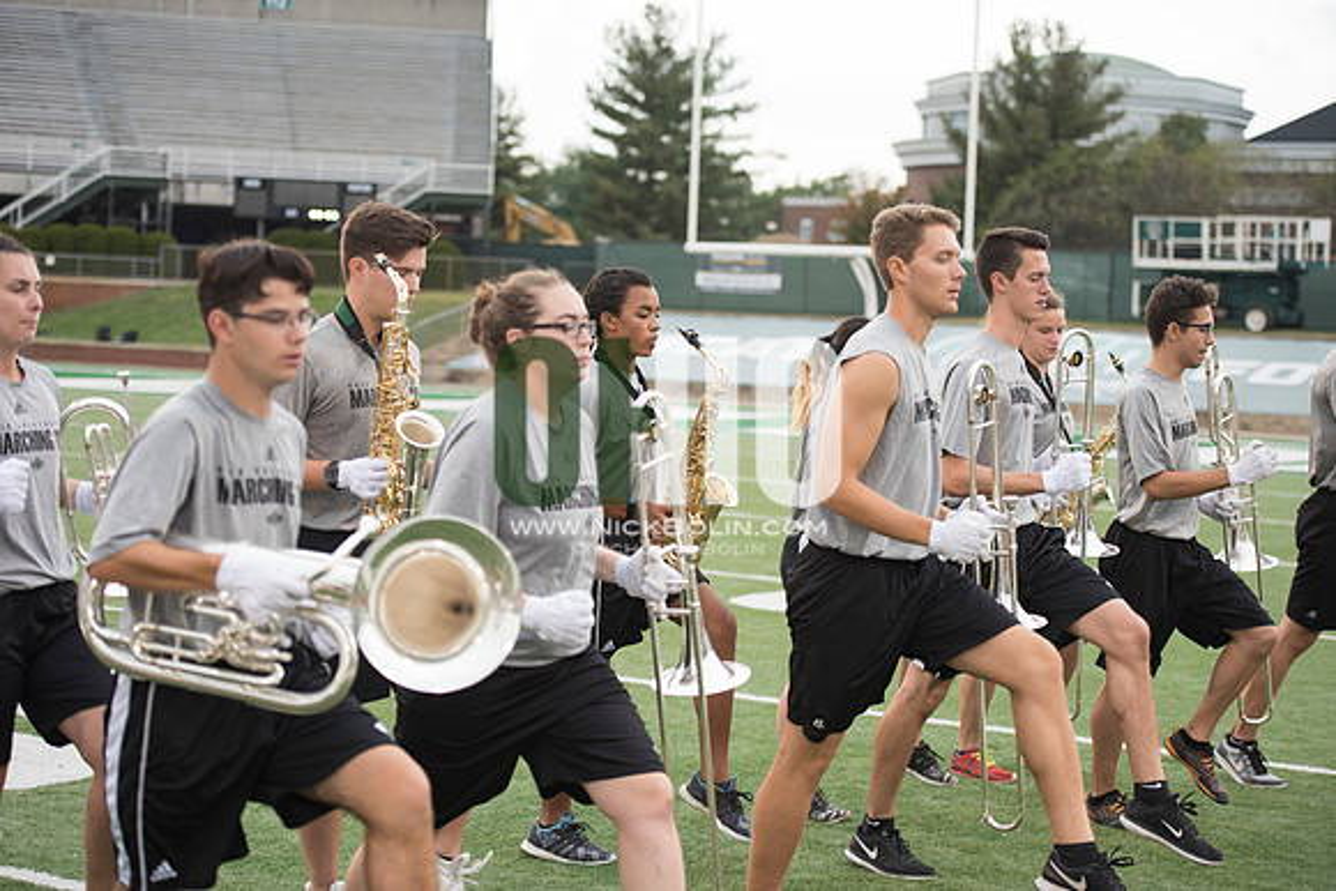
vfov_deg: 19.5
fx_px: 2598
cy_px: 446
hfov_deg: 28.8
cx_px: 668
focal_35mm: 70
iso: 1000
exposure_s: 1/1250
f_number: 2.8
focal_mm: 70
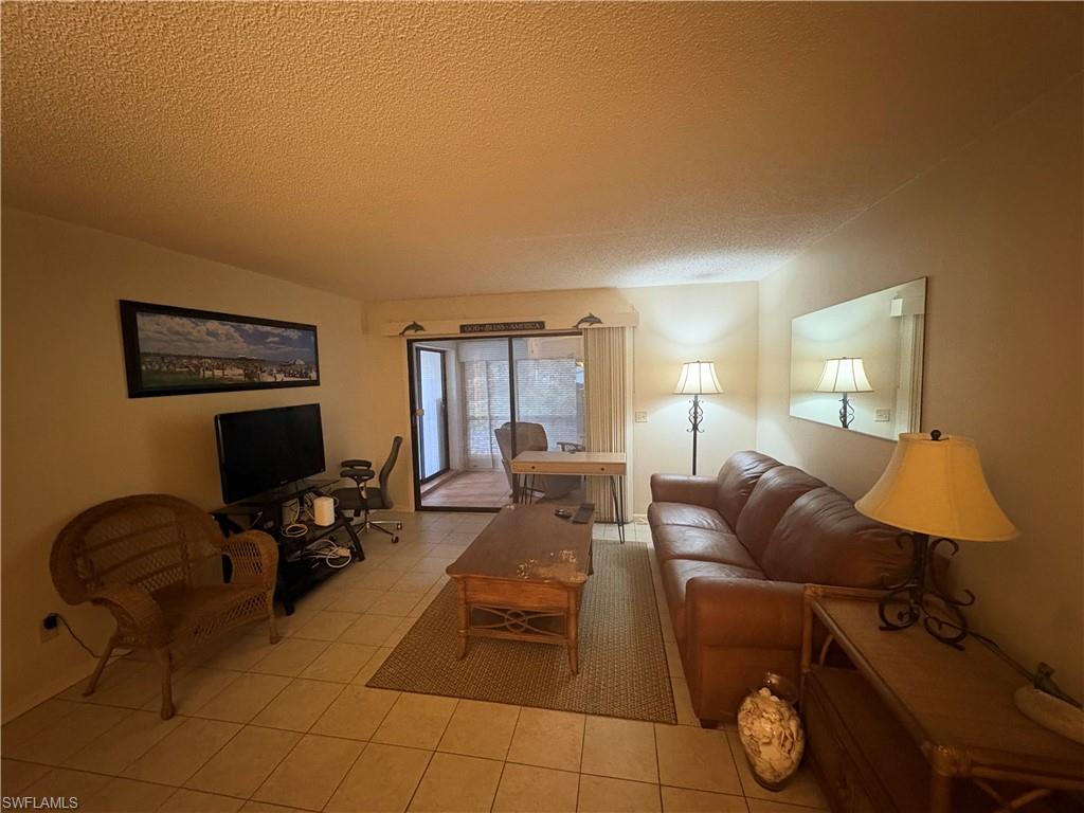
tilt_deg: -4.5
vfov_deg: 85.7
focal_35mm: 14
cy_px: 406
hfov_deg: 102.1
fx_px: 438
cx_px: 542
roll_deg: +1.6
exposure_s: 1/40
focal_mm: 2.22
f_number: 2.2
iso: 800
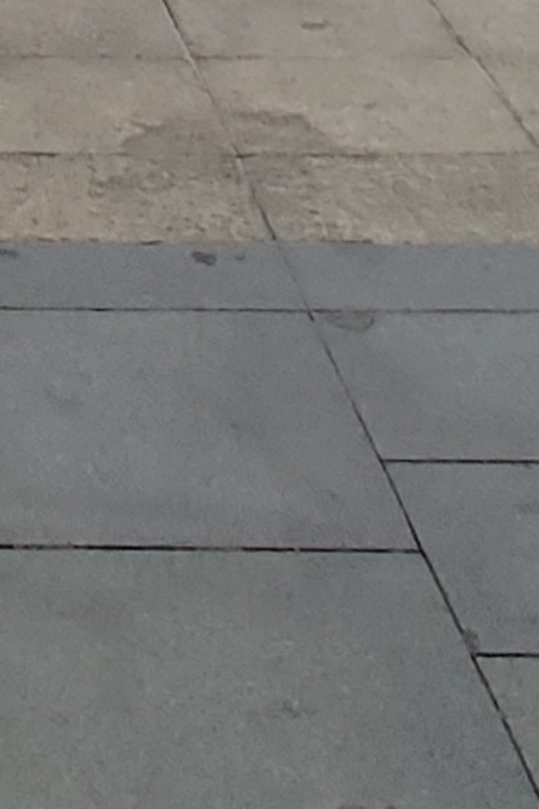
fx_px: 2449
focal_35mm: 109
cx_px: -522
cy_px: -1489
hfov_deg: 11.4
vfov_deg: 11.9
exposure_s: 1/1330
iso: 125
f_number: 2.2
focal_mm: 2.25
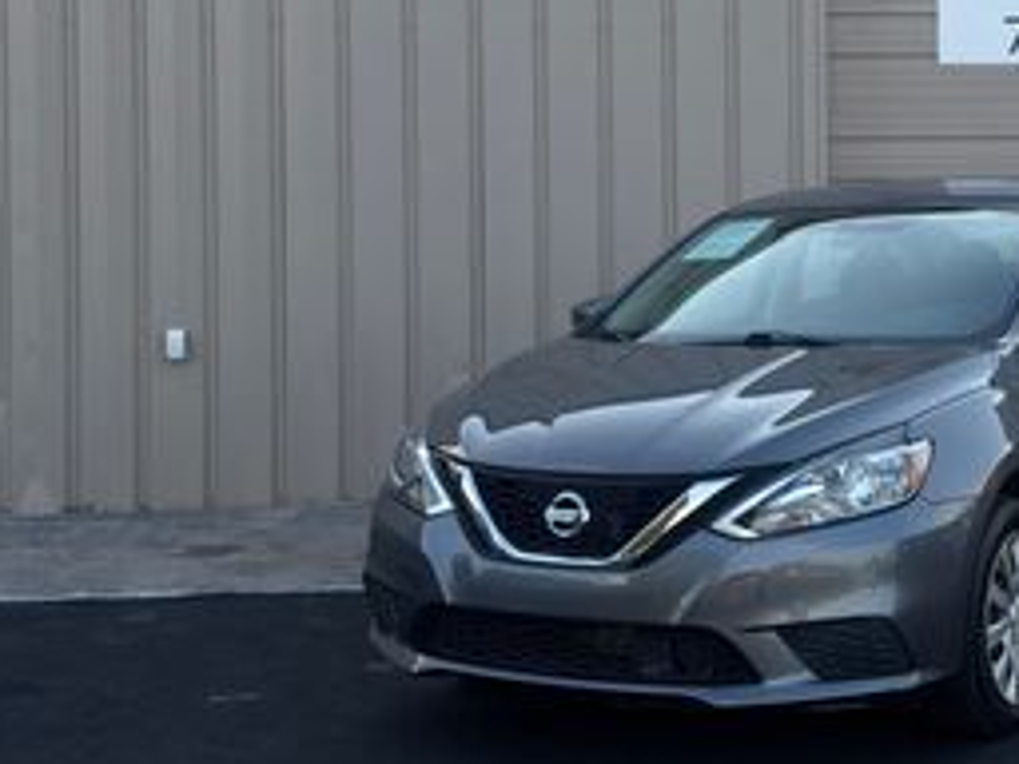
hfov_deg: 25.6
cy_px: 195
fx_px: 2208
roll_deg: +0.2
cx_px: 776
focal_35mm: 75
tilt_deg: +2.8
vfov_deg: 19.5
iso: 80
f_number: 1.78
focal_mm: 6.76
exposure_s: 1/951
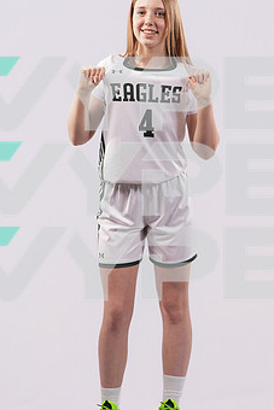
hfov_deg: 11.5
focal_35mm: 119
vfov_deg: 17.2
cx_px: 128
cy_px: 180
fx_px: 1357
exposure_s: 1/125
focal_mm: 90
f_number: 11
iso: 160
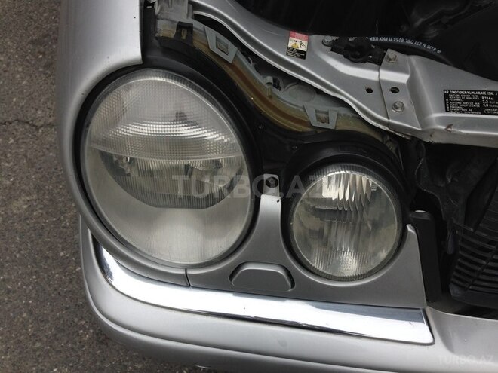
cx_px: 249
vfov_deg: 42.9
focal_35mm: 33
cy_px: 186
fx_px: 475
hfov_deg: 55.4
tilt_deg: -58.1
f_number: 2.4
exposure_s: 1/317
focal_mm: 4.12
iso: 50
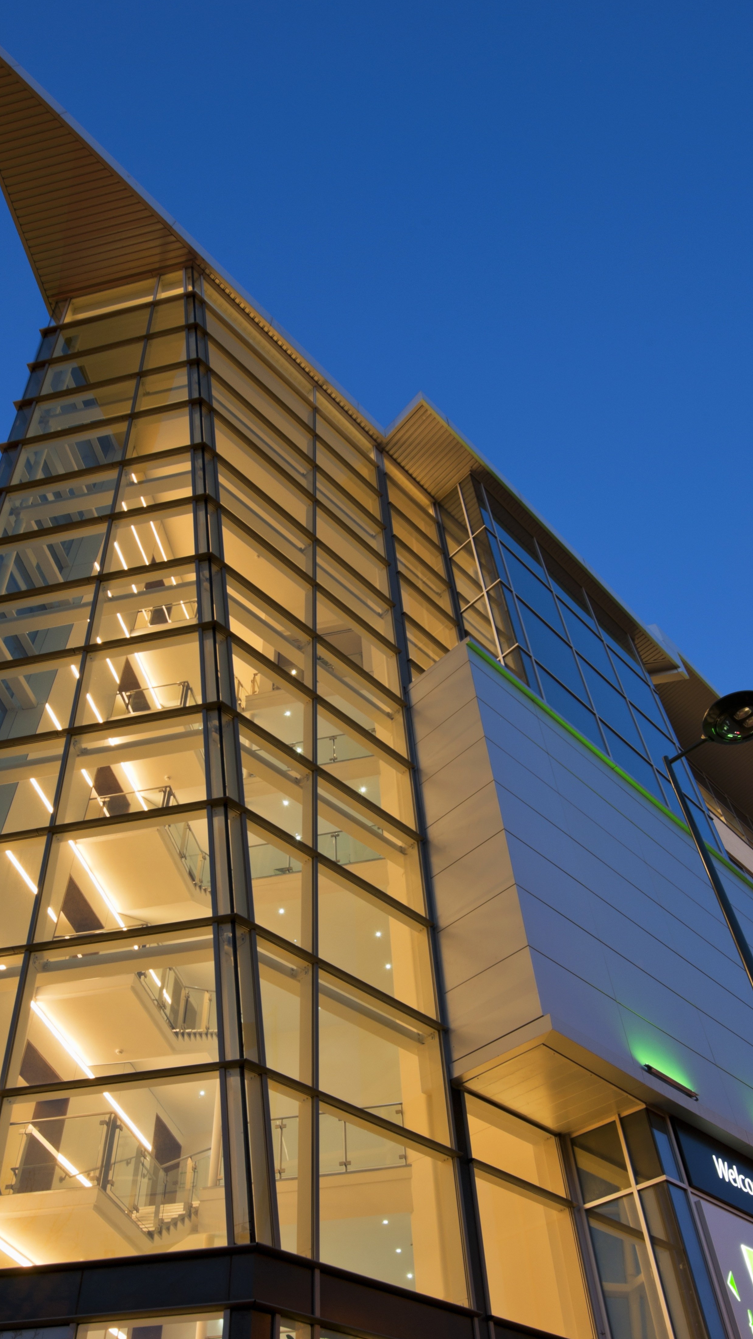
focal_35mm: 26
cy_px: 814
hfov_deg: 44.3
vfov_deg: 71.0
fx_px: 923
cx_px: 336
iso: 100
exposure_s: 8
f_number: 11
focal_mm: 18
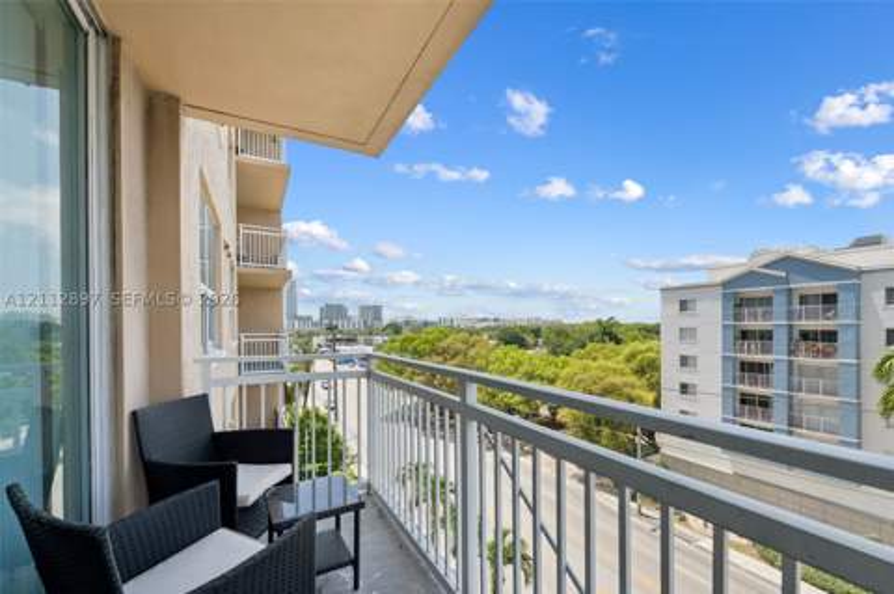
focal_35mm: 14
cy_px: 297
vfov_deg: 81.1
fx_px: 347
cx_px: 447
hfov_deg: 104.3
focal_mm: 14
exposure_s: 1/250
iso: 250
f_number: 7.1
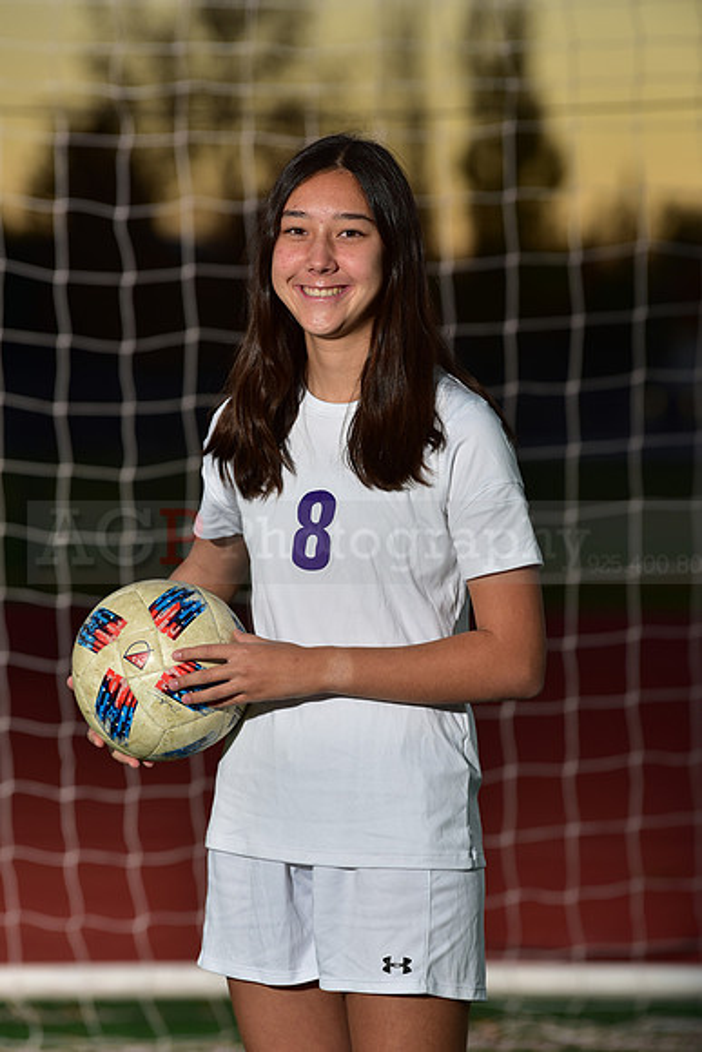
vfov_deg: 10.3
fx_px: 5846
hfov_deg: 6.9
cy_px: 526
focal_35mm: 200
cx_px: 351
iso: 250
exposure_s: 1/250
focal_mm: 200
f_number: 5
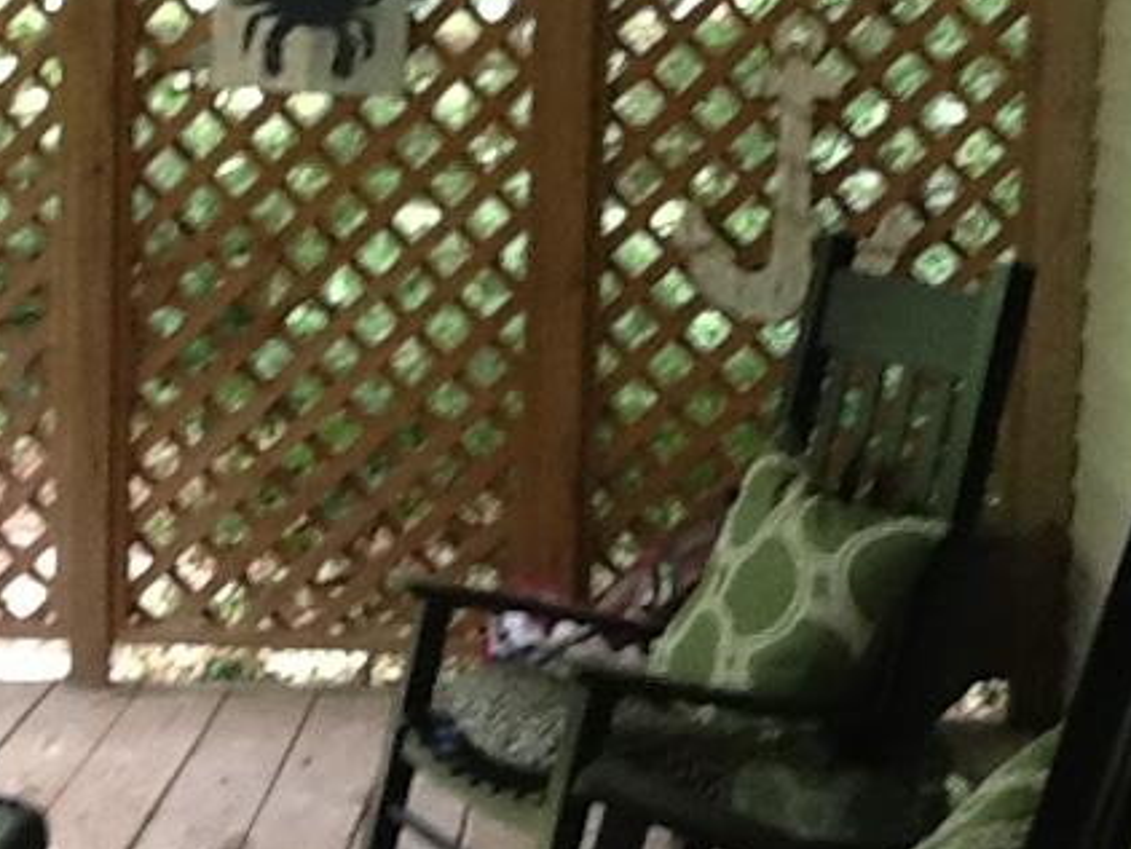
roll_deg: -0.3
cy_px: 498
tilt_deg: -9.2
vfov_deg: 14.8
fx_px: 3269
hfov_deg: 19.4
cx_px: 196
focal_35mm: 100
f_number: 2.4
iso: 64
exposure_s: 1/30
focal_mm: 2.03
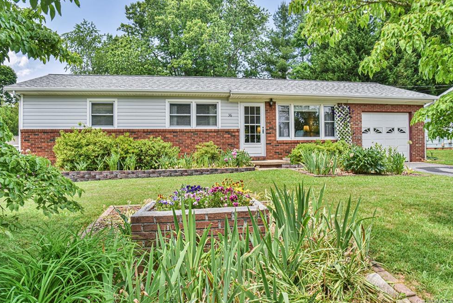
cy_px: 148
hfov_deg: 71.5
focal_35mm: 25
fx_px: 315
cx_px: 229
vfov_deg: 51.3
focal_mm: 24
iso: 1600
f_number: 9
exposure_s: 1/320
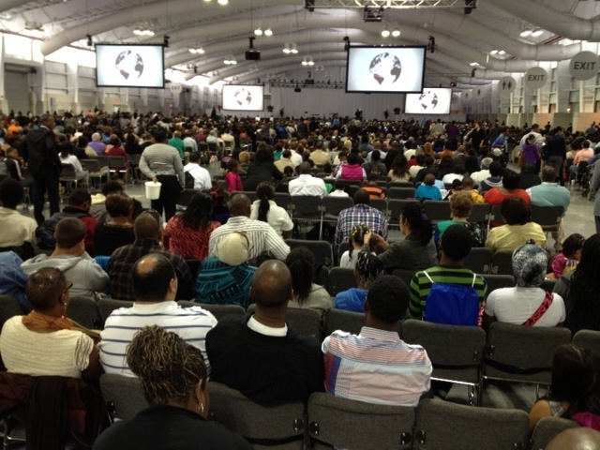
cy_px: 225
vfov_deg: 40.7
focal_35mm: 35
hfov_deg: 52.6
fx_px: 607
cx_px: 300
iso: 80
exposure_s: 1/20
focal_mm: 4.28
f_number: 2.4
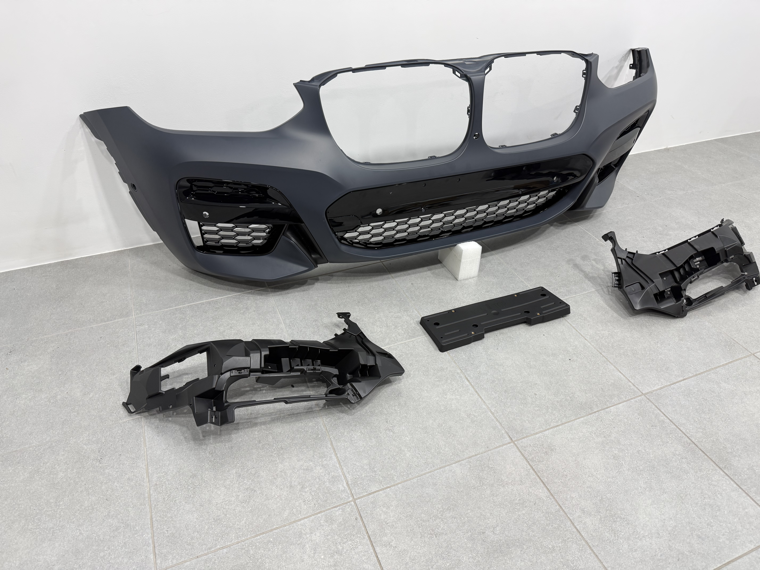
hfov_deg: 71.6
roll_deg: -0.5
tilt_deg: -37.4
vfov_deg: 56.8
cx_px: 380
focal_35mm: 24
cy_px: 285
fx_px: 527
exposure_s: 1/103
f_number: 1.78
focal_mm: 6.76
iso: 125
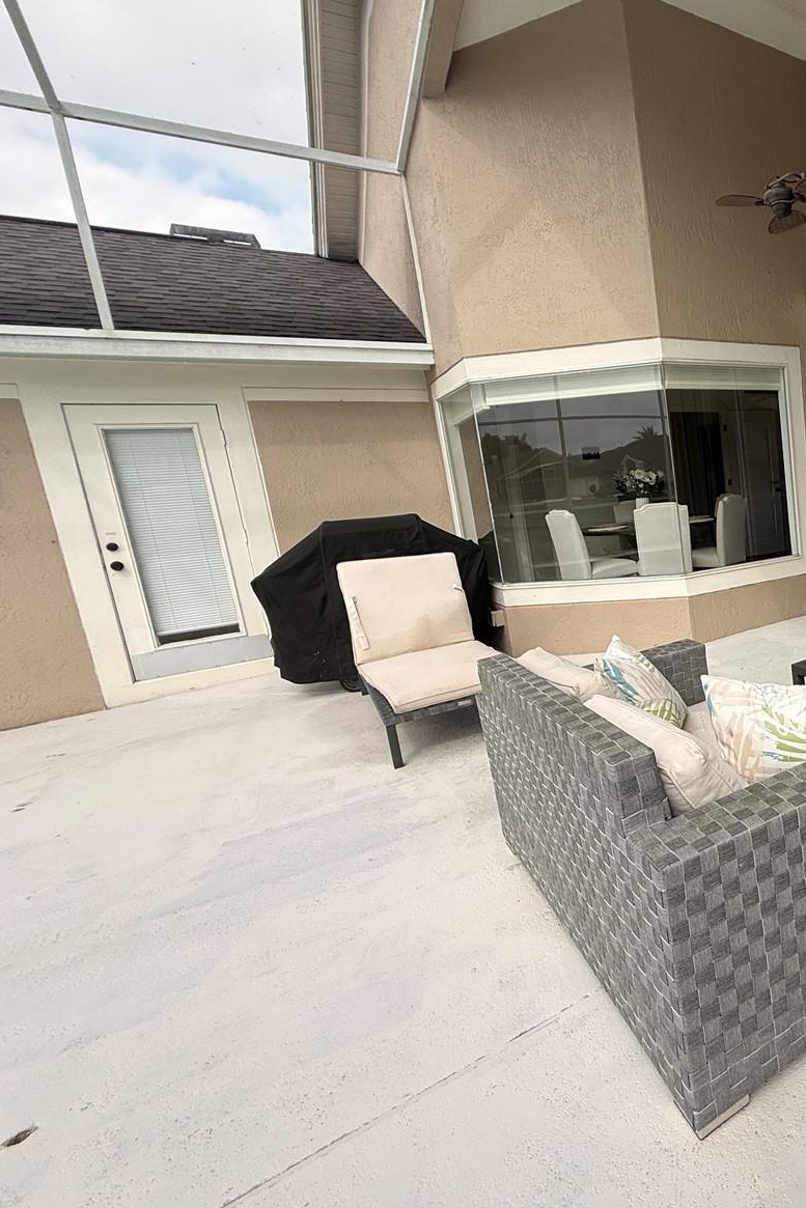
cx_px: 811
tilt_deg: -9.8
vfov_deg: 84.0
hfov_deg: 49.9
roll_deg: +4.1
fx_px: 671
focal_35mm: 20
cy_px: 589
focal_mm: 2.22
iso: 50
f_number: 2.2
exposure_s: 1/853
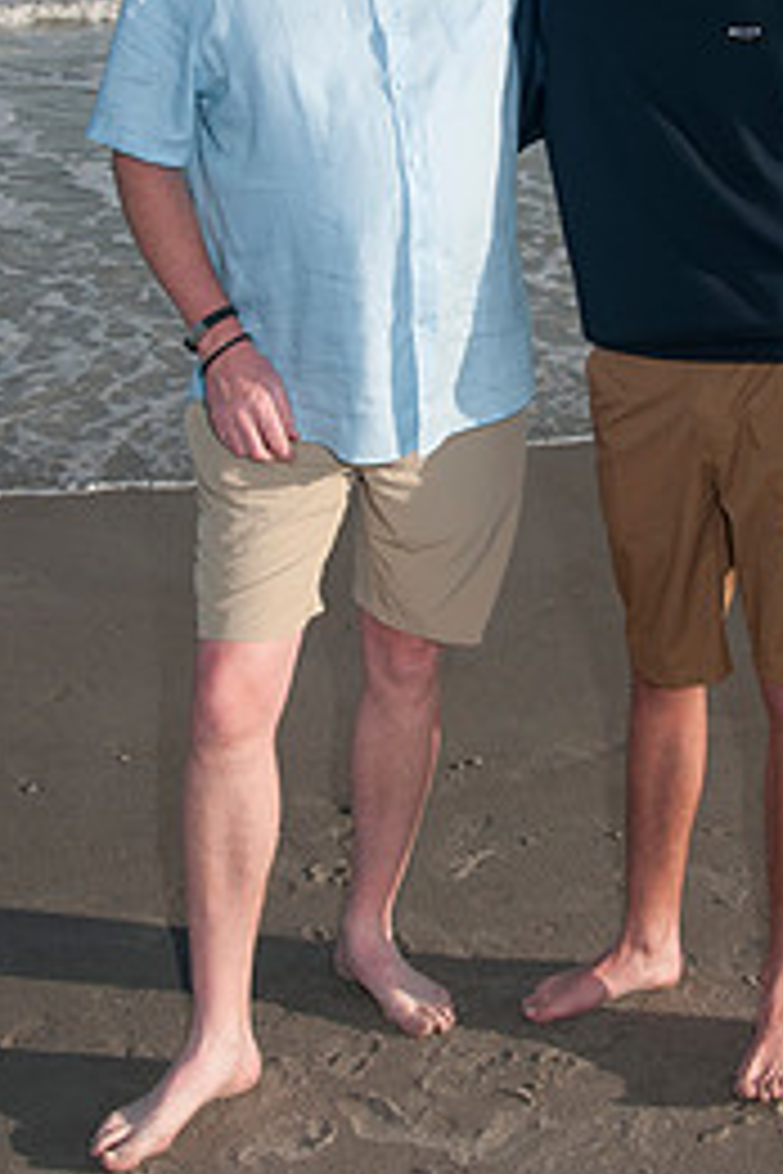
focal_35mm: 62
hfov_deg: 21.9
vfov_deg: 31.7
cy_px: 274
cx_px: 470
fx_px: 2023
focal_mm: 24
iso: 100
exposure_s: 1/250
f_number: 11
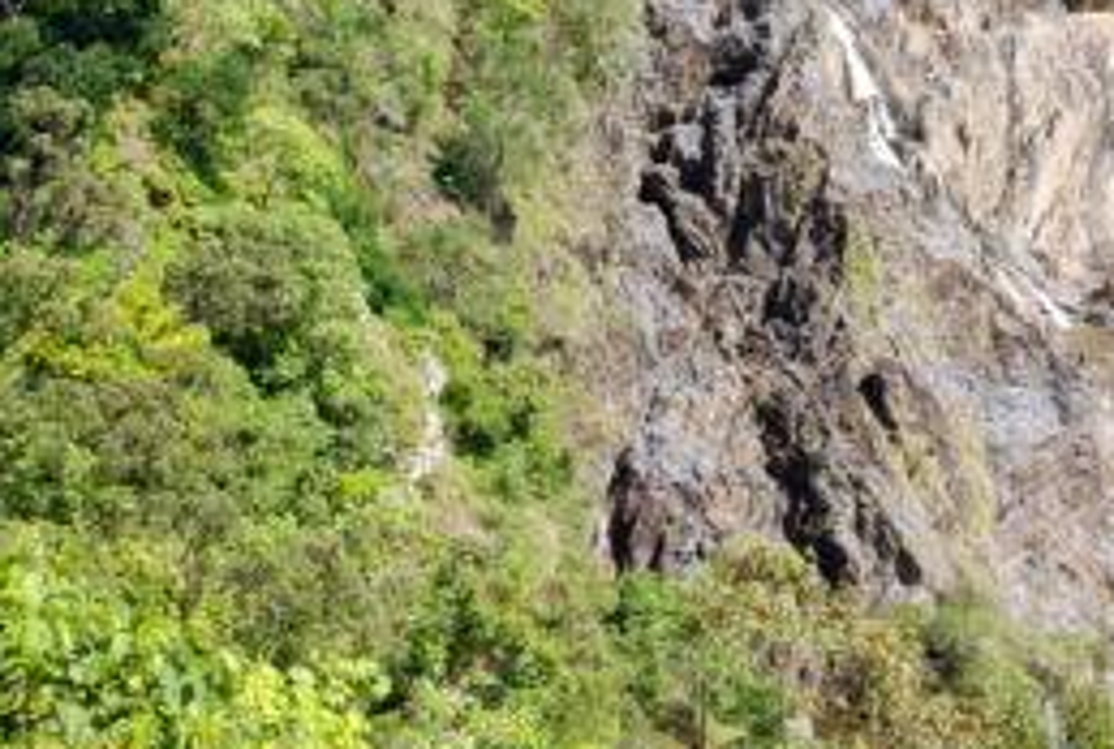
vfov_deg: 16.3
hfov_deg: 23.7
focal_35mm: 84
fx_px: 2604
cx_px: 933
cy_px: 222
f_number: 14
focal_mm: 29
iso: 640
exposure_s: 1/250
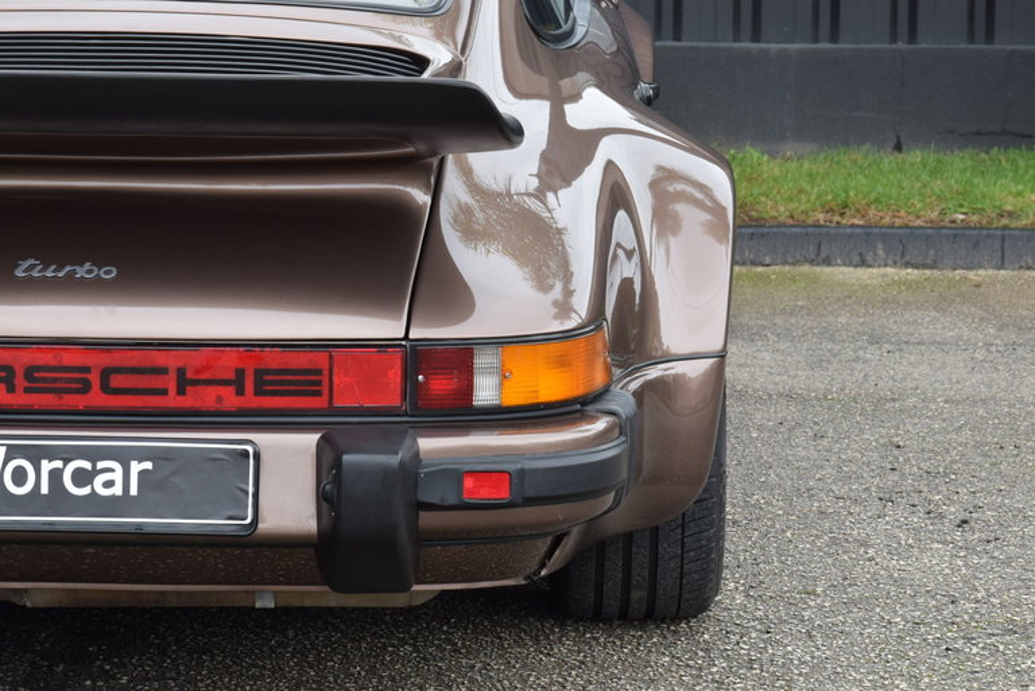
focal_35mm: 142
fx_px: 4099
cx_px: 518
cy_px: 346
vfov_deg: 9.6
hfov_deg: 14.4
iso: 640
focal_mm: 95
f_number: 13
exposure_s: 1/30
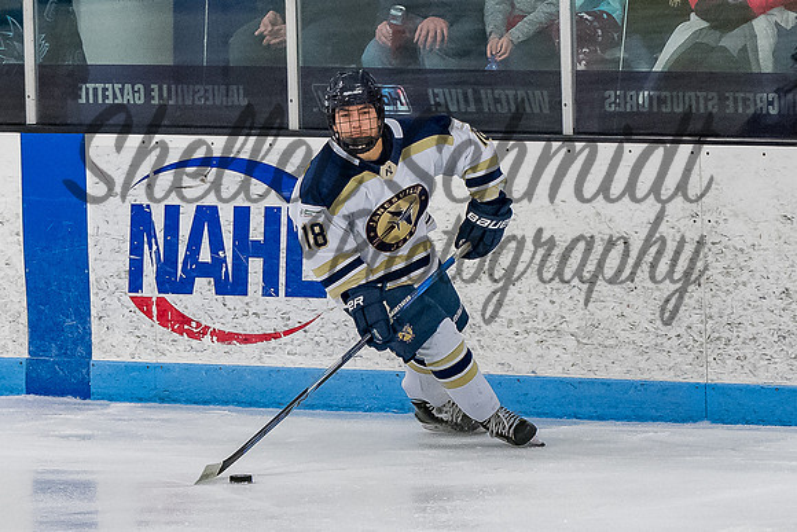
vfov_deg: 3.5
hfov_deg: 5.2
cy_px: 201
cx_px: 374
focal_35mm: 398
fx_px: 8813
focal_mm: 110
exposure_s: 1/800
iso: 2500
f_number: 3.5
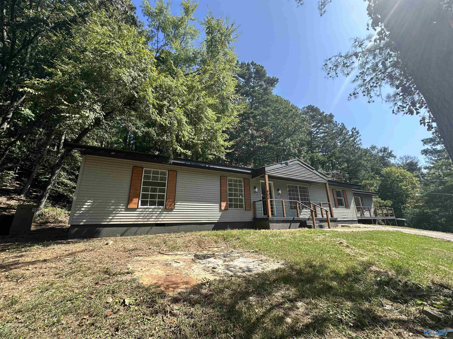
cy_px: 170
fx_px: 183
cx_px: 226
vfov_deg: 85.7
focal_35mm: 14
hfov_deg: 102.1
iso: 40
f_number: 2.2
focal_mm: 2.22
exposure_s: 1/734
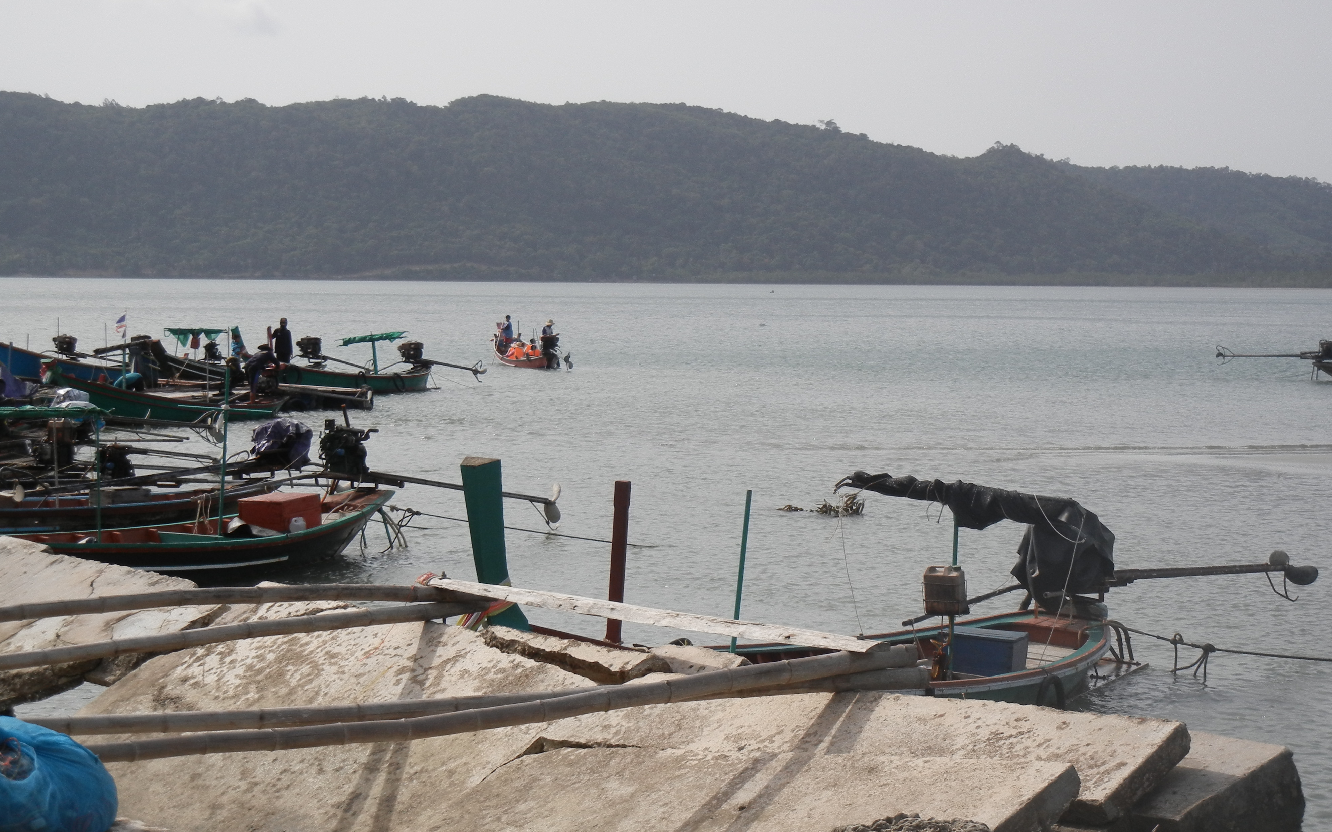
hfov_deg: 25.2
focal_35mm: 82
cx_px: 667
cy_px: 410
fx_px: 2977
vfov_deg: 15.9
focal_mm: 13.9
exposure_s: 1/318
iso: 160
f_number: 8.6
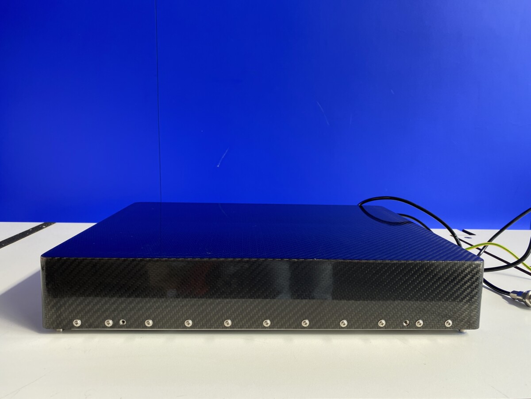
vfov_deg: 53.1
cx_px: 266
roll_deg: -0.6
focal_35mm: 26
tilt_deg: -9.2
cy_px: 200
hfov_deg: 67.3
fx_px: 399
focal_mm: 4.25
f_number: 1.8
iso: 64
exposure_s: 1/121
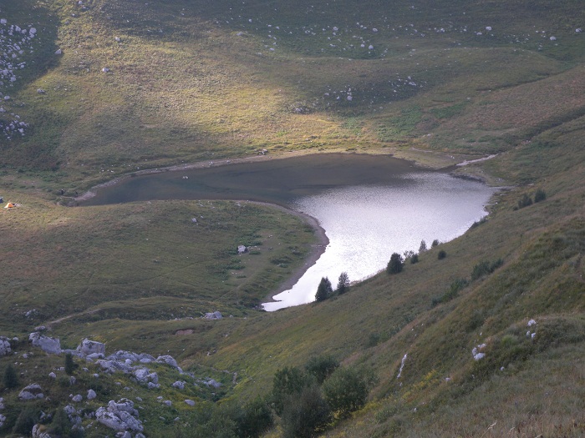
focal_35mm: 112
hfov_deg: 17.6
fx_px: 1893
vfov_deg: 13.2
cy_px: 219
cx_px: 292
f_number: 5.9
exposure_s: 1/72
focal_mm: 24
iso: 64
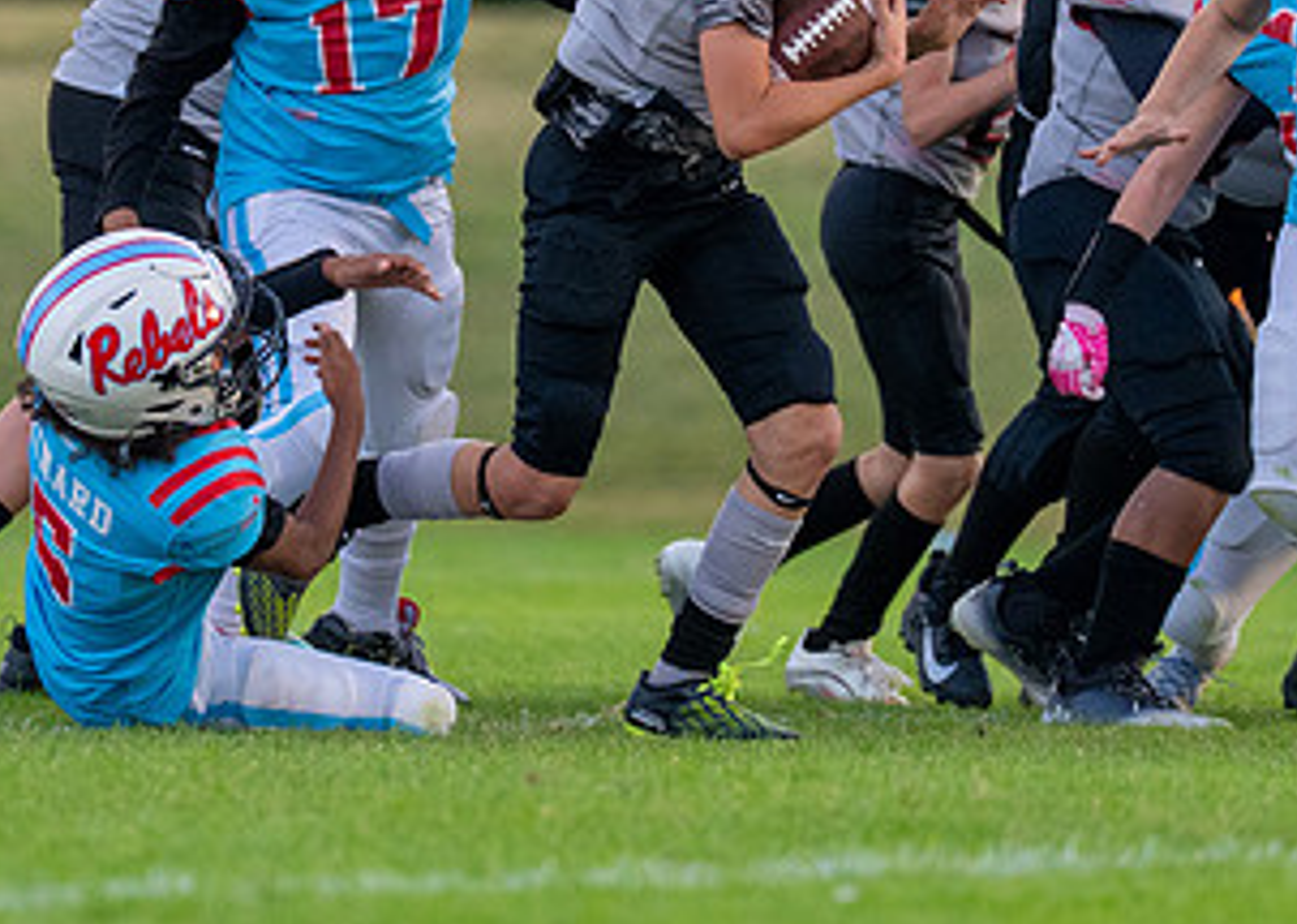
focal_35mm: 672
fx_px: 24726
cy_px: 105
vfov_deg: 2.1
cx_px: 660
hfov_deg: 3.0
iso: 1000
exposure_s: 1/1600
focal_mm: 200
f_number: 2.8
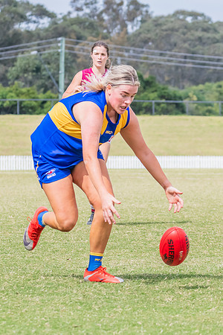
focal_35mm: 318
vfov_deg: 6.5
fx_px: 2957
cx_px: 147
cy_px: 171
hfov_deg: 4.3
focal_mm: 170
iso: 800
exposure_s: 1/1250
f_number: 10
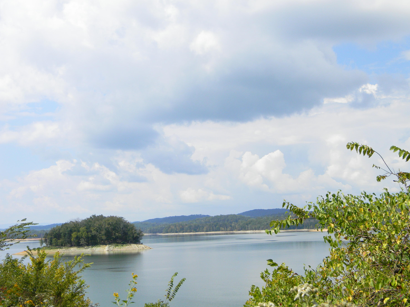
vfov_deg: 30.3
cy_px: 156
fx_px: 568
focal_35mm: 48
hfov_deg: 39.7
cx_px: 208
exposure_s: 1/238
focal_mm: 8.6
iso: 80
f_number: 7.8
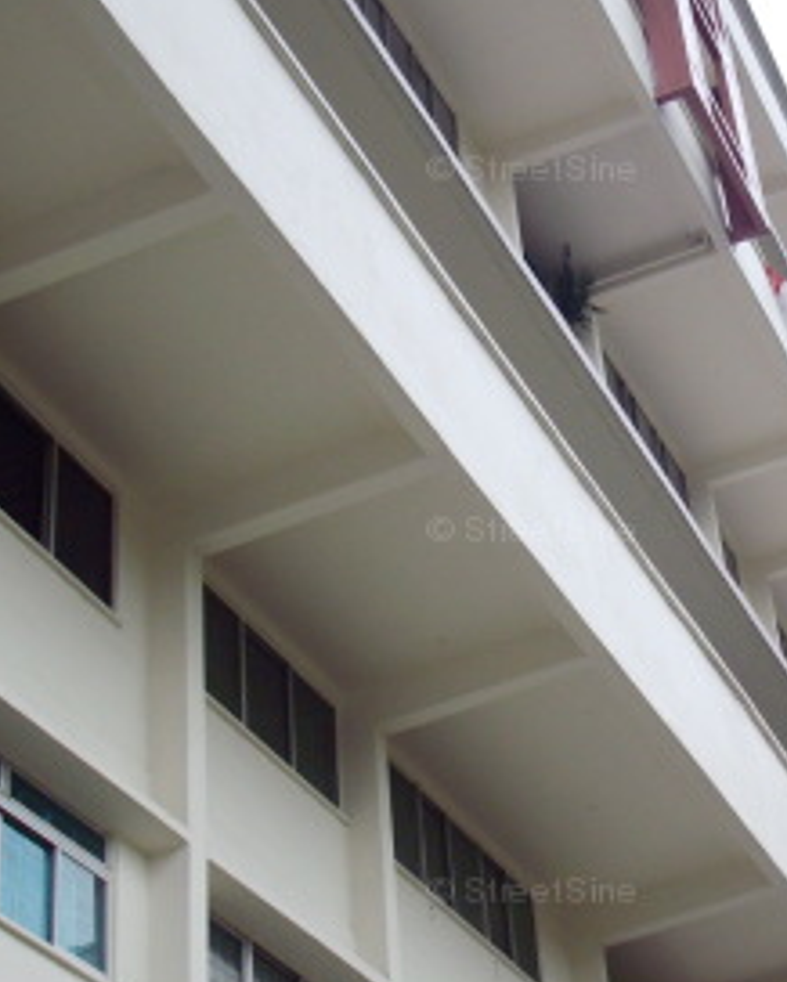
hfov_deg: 20.6
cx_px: 697
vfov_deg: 26.0
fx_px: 2123
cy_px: 534
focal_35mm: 73
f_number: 5.6
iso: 80
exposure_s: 1/250
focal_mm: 6.2
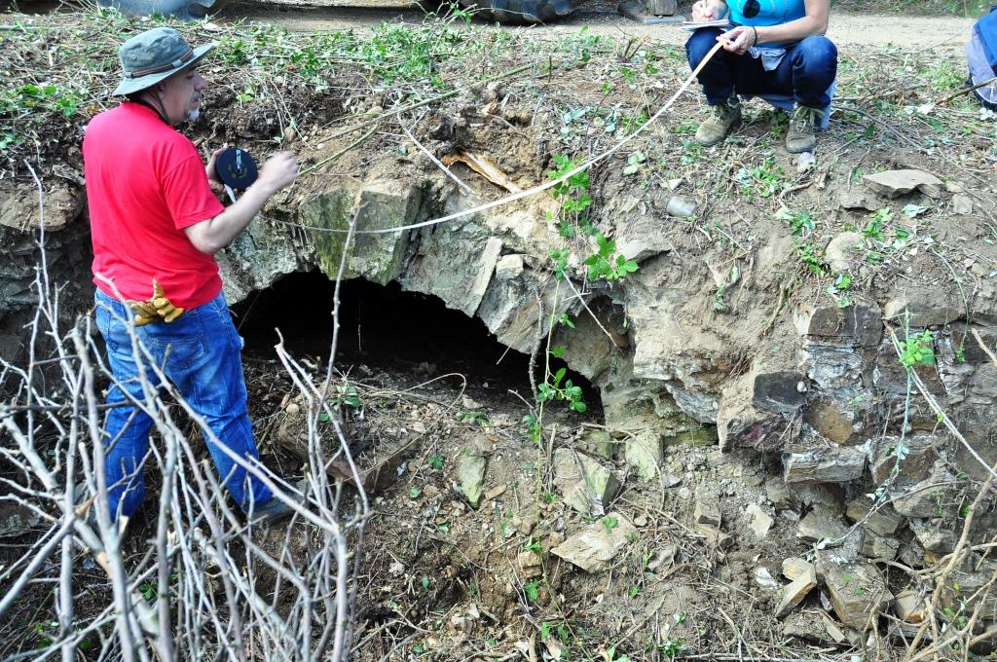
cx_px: 498
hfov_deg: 53.2
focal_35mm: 36
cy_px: 331
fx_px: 996
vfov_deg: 36.8
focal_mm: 24
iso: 200
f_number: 7.1
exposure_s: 1/100
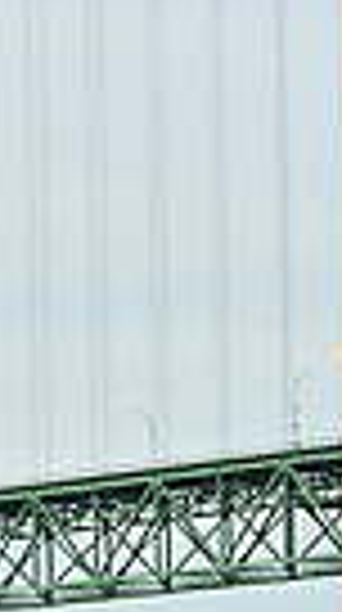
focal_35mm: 412
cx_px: -927
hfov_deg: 2.9
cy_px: 529
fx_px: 6675
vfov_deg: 5.2
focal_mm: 92
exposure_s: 1/1000
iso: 320
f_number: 6.3
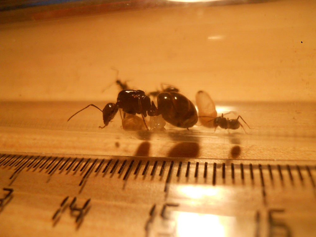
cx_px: 158
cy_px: 118
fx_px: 256
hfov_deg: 63.4
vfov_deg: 49.7
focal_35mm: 28
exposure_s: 1/250
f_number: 2.7
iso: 320
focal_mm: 5
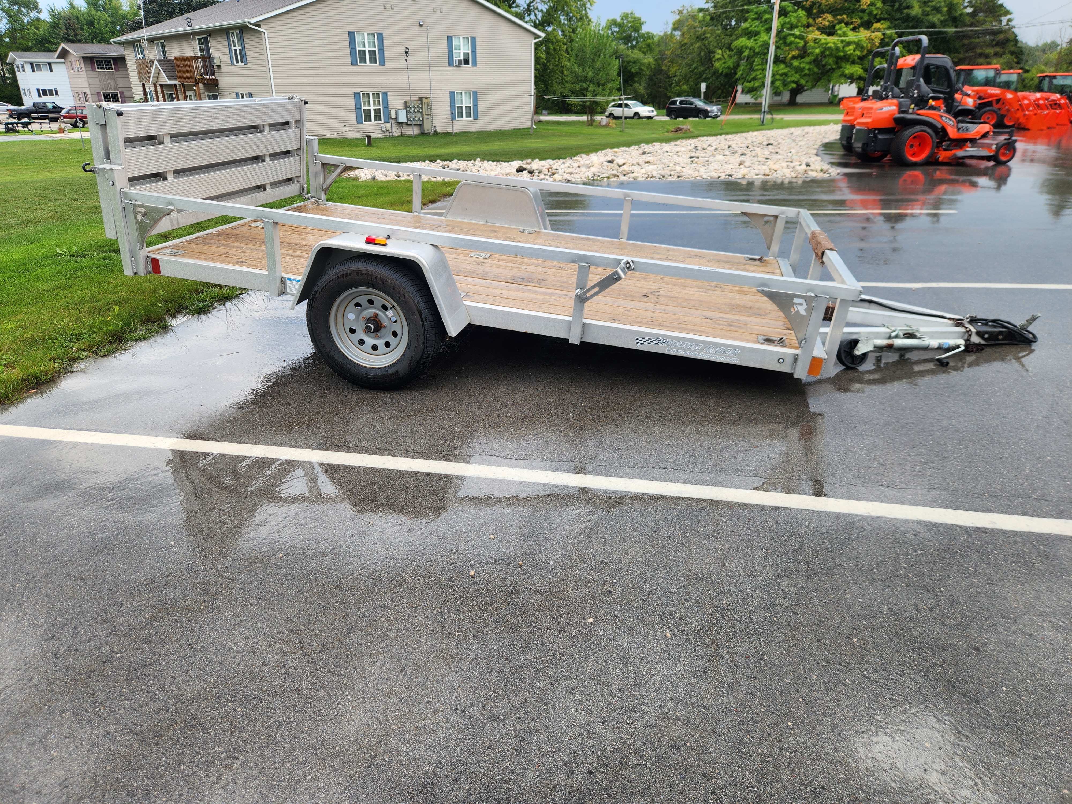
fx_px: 712
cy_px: 402
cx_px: 536
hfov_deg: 73.9
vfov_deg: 58.9
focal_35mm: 23
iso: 20
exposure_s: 1/443
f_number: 1.8
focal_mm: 5.4
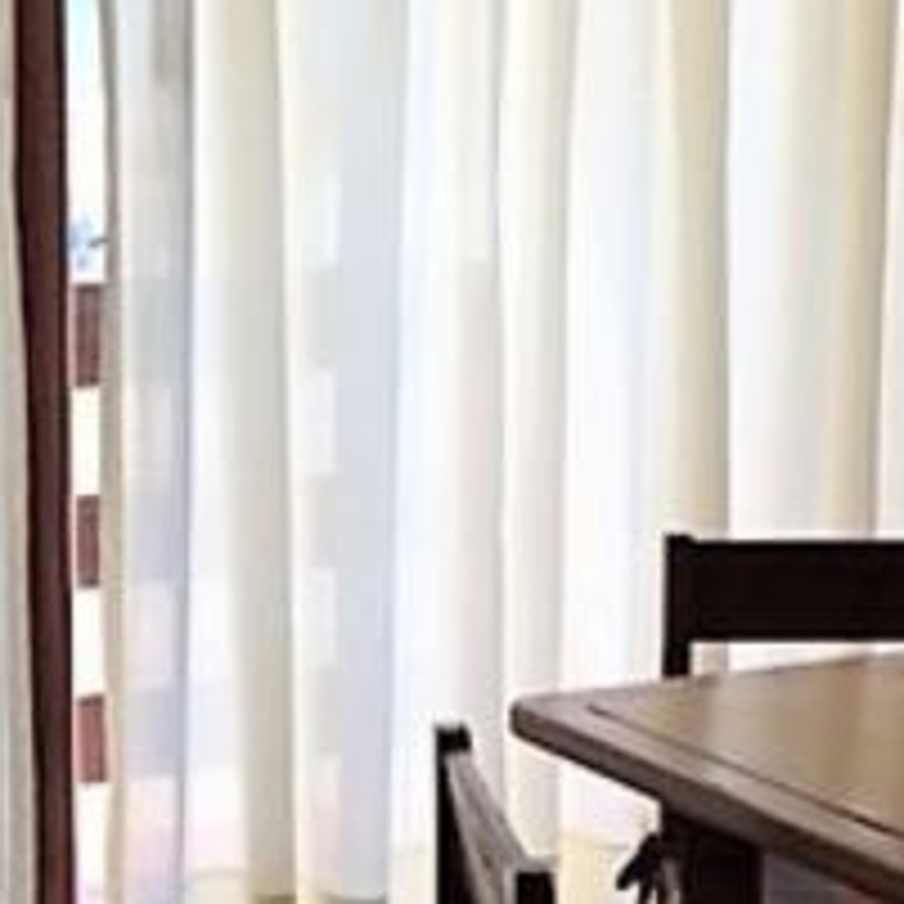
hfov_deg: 16.9
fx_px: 3014
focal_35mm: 102
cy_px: 549
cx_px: 126
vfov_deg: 17.0
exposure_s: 1/386
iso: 25
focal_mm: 4.15
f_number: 2.2
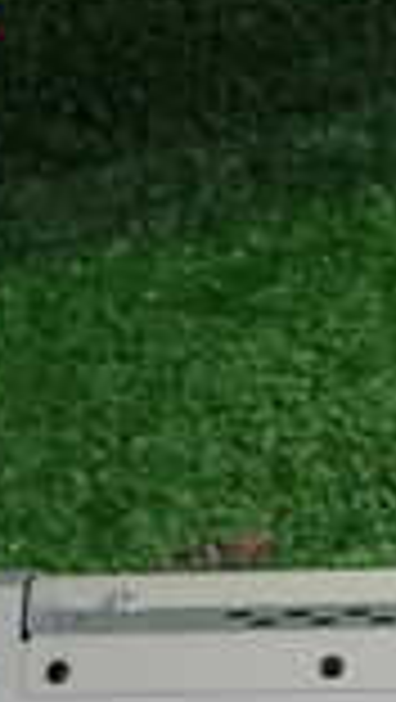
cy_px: 945
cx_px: 490
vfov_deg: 18.7
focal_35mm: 105
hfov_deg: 11.3
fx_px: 1956
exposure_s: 1/50
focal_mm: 4.5
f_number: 2
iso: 200
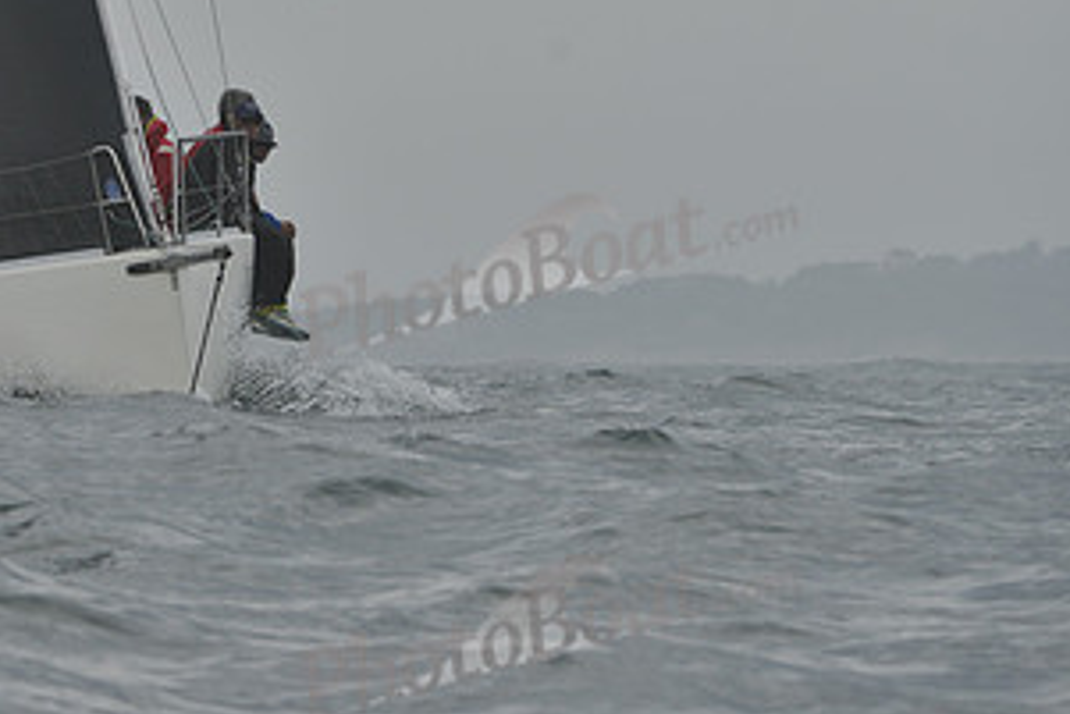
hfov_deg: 4.0
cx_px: 117
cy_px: 133
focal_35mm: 520
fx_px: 15462
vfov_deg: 2.6
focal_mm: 270
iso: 280
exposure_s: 1/800
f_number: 6.3
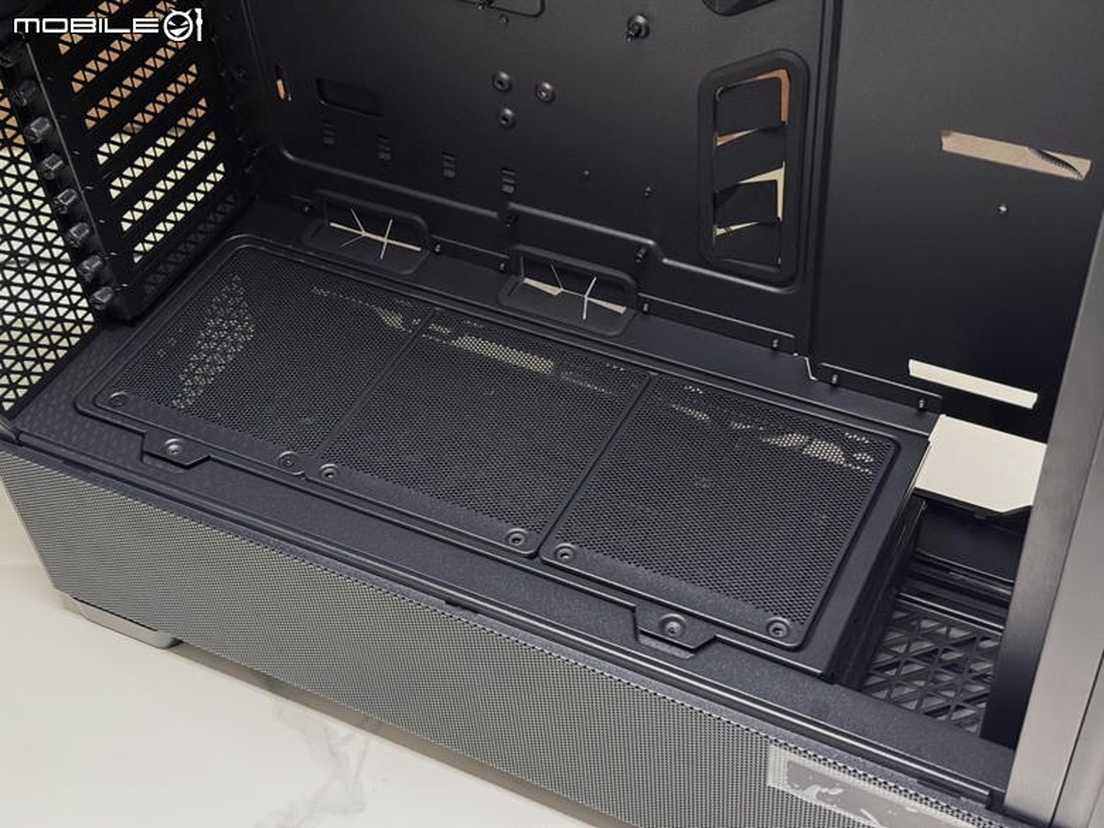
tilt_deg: -46.2
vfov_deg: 30.3
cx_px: 552
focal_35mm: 48
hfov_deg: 39.7
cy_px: 414
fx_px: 1531
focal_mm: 6.76
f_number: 1.78
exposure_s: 1/40
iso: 320
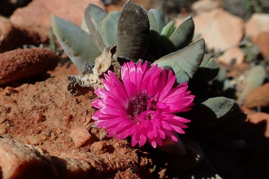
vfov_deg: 27.3
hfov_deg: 40.3
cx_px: 117
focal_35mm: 49
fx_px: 366
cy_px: 122
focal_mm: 5.5
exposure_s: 1/250
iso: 100
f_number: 9
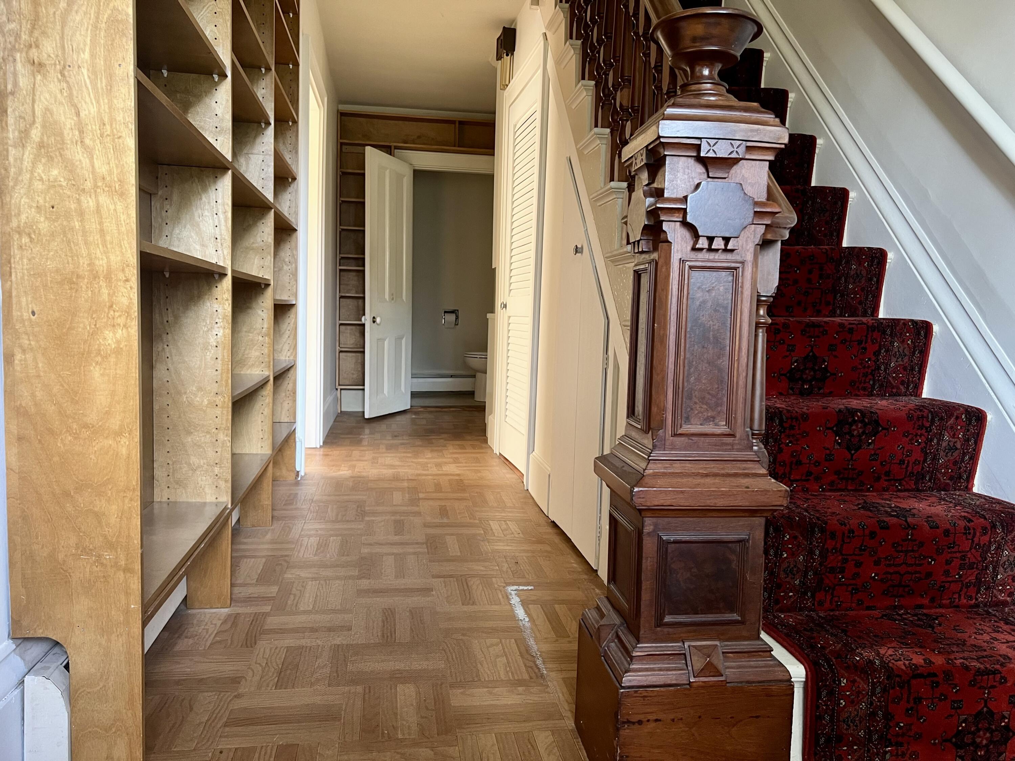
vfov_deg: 53.1
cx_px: 508
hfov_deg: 67.3
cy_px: 380
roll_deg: -1.4
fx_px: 762
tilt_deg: -4.7
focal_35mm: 26
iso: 160
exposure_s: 1/60
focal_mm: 5.7
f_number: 1.5
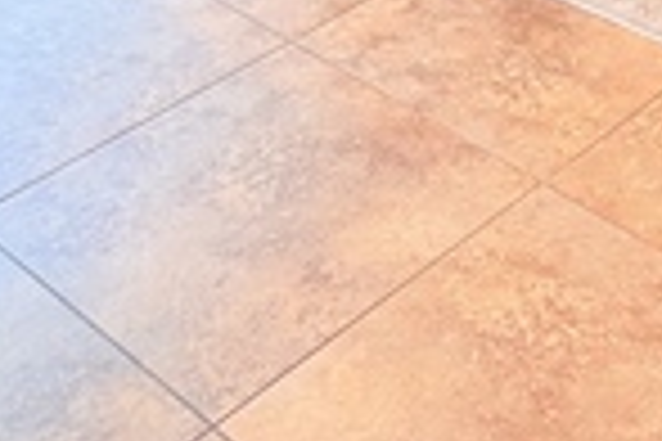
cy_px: -590
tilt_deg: -10.9
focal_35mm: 85
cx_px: 606
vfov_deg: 12.7
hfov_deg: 23.2
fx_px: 1563
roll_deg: +0.2
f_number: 1.78
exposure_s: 1/60
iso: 320
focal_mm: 6.76
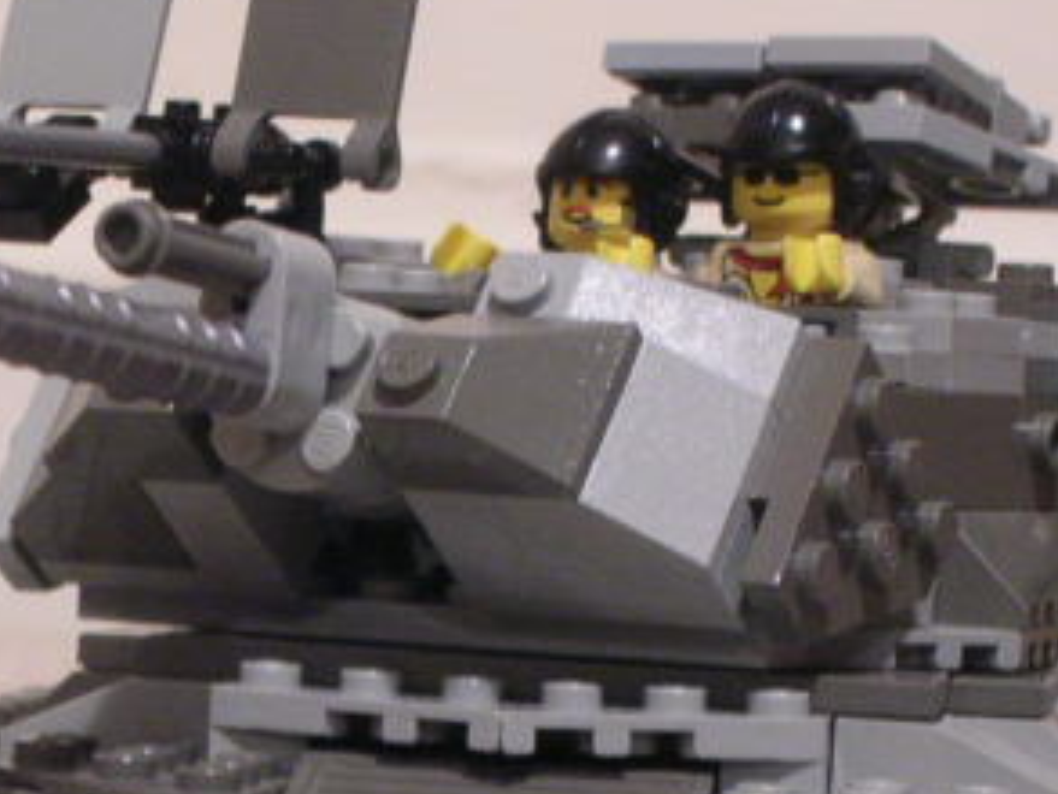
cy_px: 639
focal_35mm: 188
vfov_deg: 7.9
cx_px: 376
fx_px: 5748
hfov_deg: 10.5
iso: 400
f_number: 4.1
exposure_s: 1/1.4
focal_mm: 13
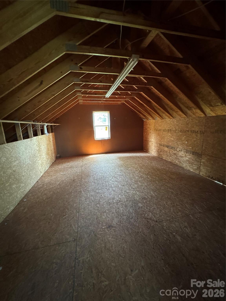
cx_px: 113
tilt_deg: -12.3
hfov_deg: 85.7
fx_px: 122
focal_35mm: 14
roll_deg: +3.2
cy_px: 150
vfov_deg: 102.1
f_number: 2.2
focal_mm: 2.22
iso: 1250
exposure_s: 1/59
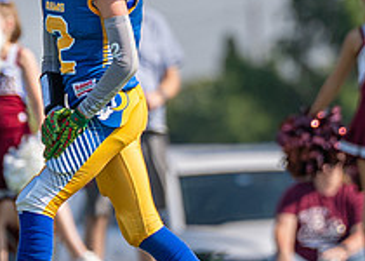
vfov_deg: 1.1
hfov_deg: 1.6
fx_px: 13020
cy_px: -61
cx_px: 130
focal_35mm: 1256
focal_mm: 200
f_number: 2.8
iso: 160
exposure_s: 1/4000
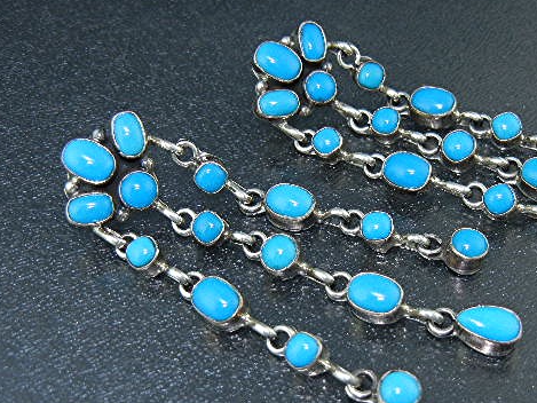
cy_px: 230
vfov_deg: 20.7
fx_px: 1102
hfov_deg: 27.2
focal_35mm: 71
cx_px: 361
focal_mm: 9.3
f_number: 3.9
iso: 230
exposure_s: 1/30
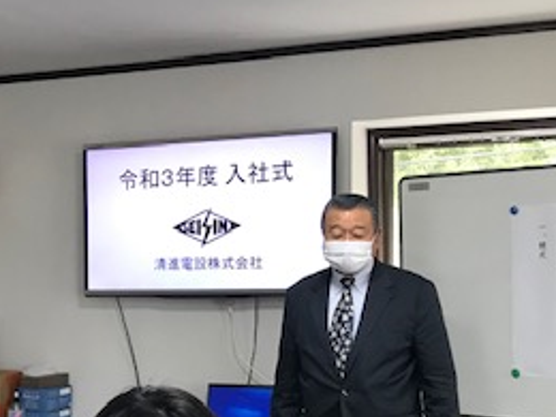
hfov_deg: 27.7
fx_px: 1108
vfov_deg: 21.1
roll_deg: +0.4
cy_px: 319
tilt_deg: -1.0
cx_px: 133
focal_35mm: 69
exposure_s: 1/33
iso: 25
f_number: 1.8
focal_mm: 3.99
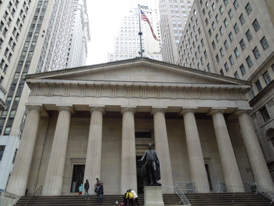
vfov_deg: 54.9
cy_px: 103
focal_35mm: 25
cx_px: 137
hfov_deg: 69.4
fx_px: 198
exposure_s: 1/50
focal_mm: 4.5
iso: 100
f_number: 3.3
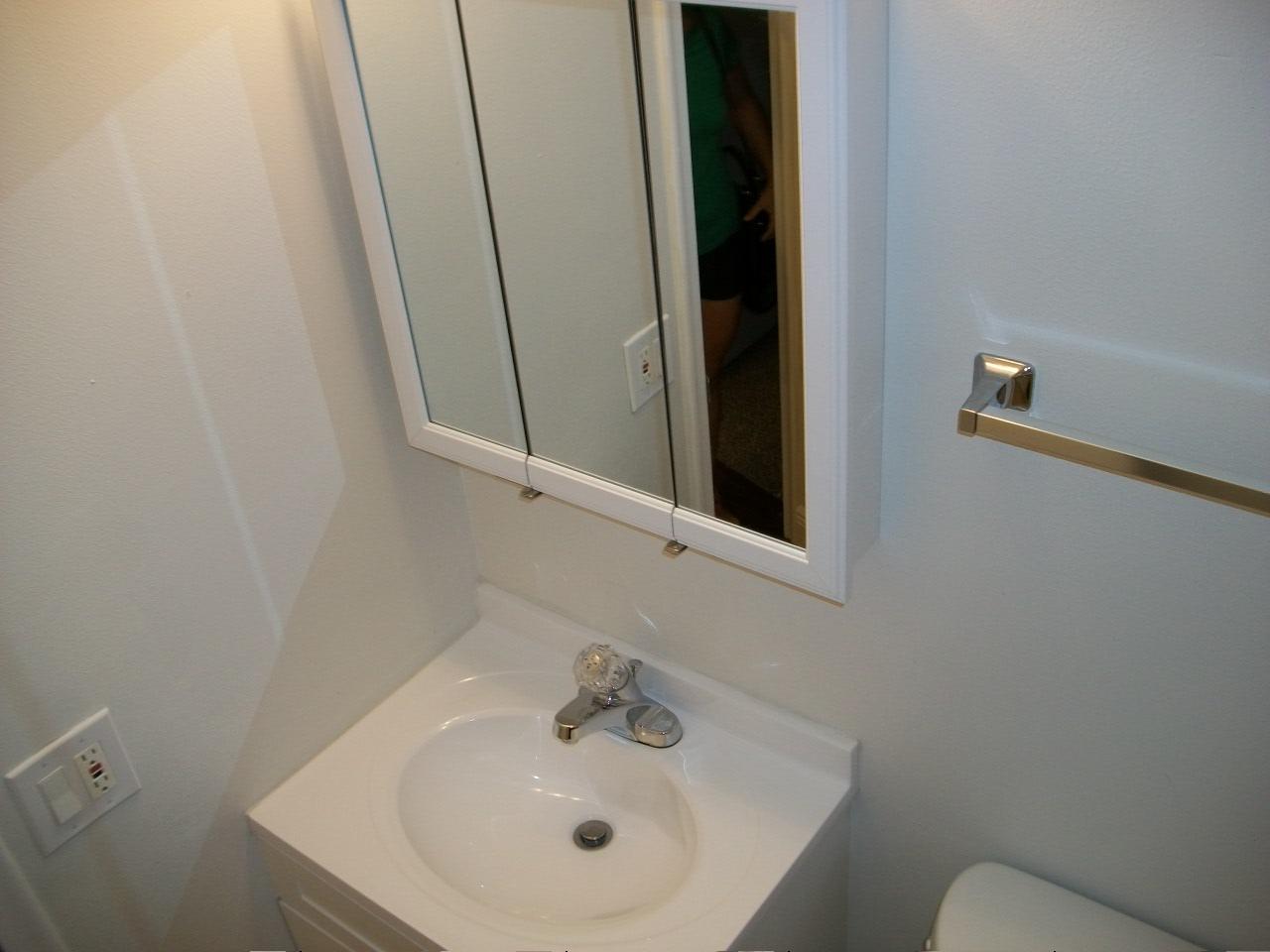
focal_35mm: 32
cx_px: 635
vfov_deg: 44.2
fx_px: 1174
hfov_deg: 56.8
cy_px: 476
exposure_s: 1/30
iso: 80
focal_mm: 5.7
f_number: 2.9
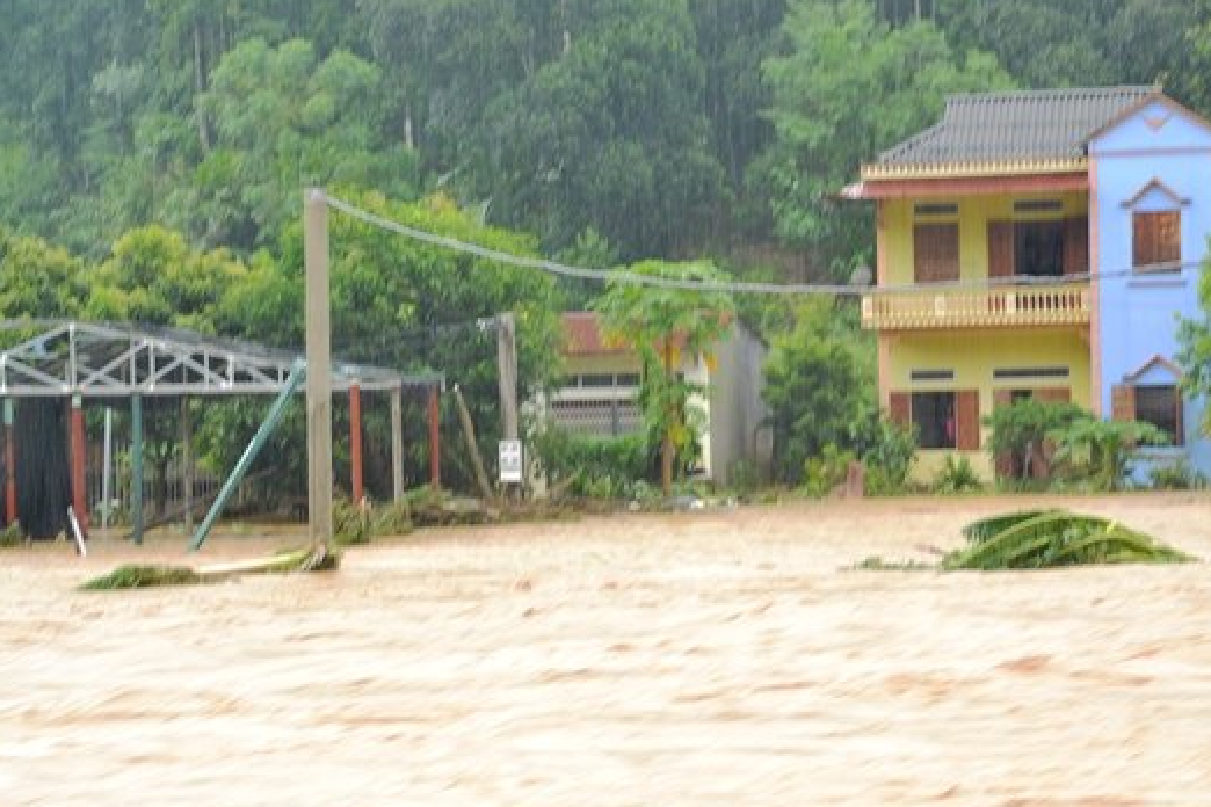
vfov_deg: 12.0
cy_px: 435
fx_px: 3835
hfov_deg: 17.9
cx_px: 661
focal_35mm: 114
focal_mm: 62
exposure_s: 1/30
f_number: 9
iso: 220
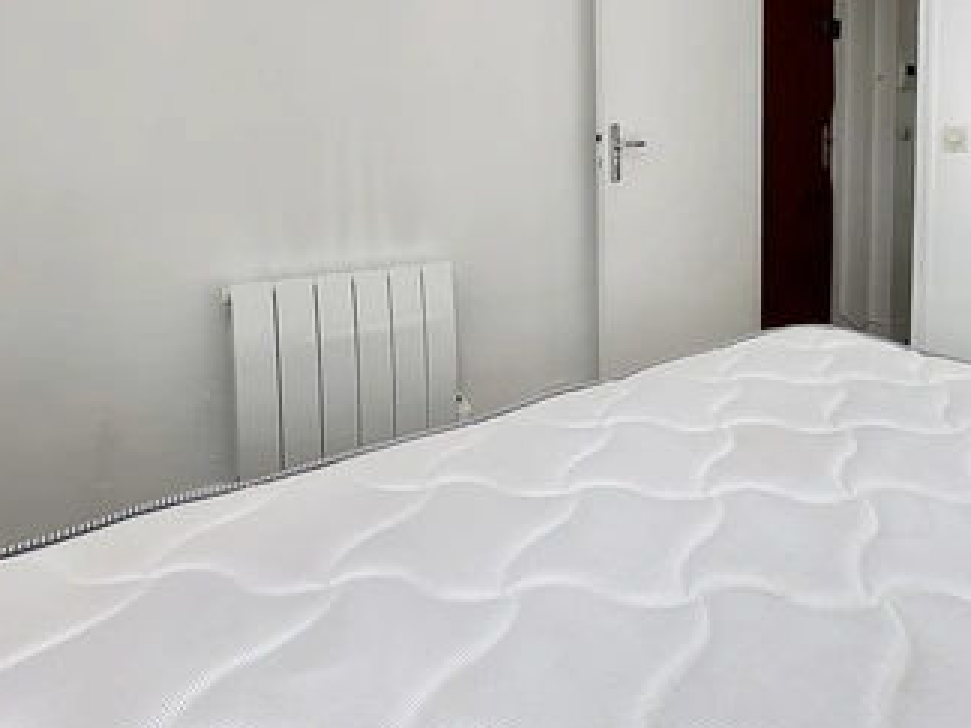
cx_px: 721
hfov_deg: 69.4
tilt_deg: -3.5
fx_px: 645
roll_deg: -0.4
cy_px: 189
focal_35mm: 23
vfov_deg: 56.2
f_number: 2.2
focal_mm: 2.22
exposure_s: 1/99
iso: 40
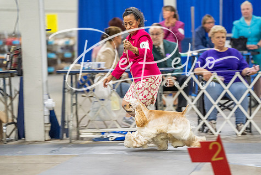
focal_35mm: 185
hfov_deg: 11.1
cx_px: 146
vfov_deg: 7.4
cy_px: 101
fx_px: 1342
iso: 2000
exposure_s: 1/160
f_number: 2.8
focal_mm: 151
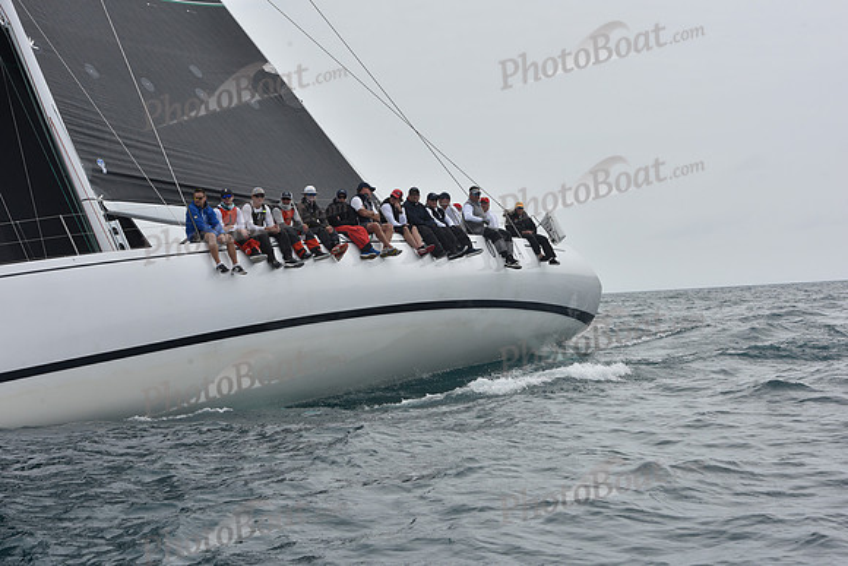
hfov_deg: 28.8
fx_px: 1649
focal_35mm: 70
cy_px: 283
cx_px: 424
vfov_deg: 19.5
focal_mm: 70
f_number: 11
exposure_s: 1/800
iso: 250
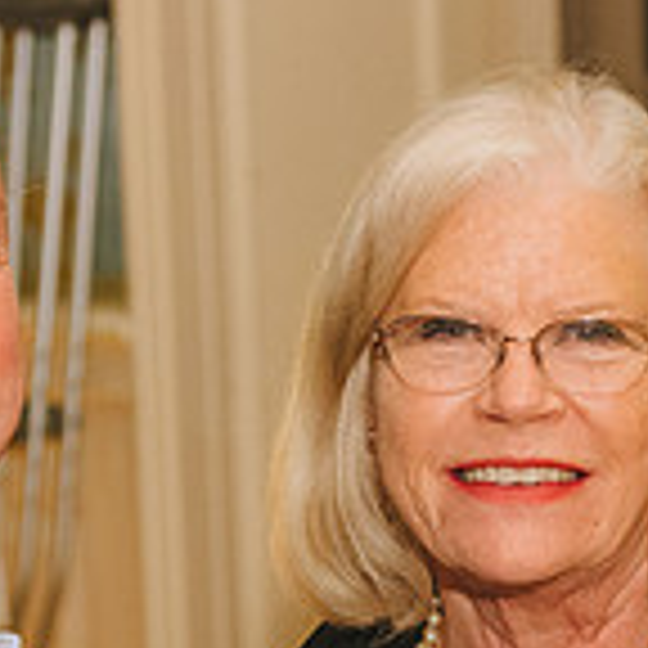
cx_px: 418
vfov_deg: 8.5
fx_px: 4363
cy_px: 637
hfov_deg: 8.5
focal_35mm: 206
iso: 3200
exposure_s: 1/160
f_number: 4
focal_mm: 60
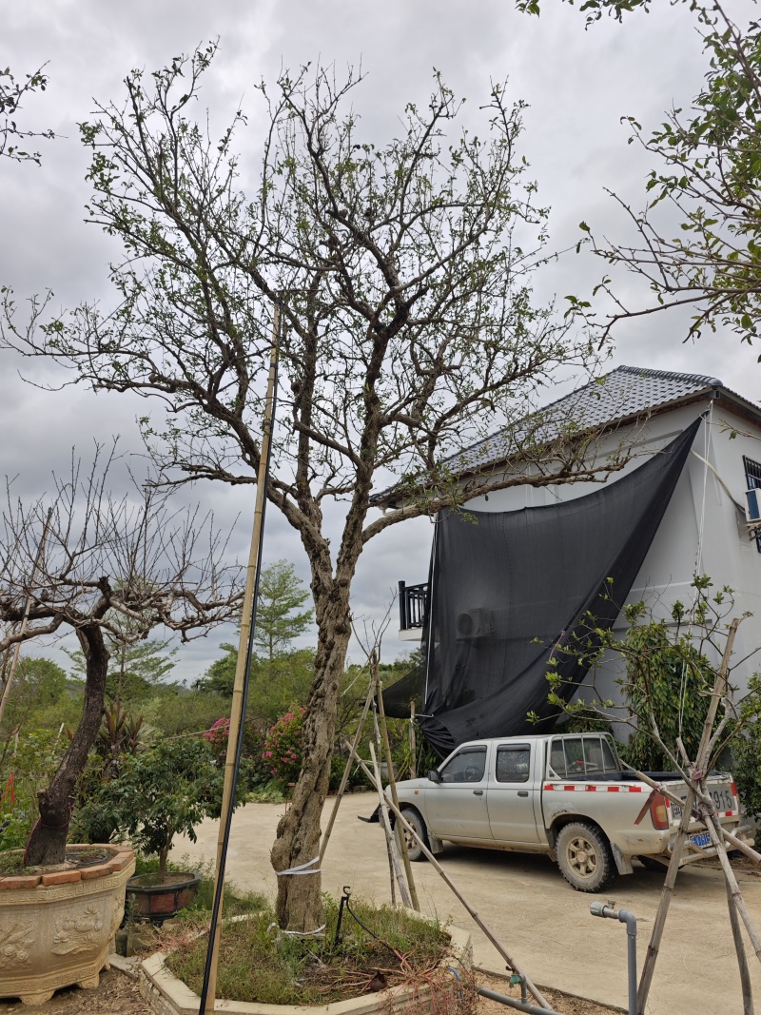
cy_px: 508
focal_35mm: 23
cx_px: 380
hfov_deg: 58.9
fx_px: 674
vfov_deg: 73.9
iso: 50
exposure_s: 1/4992
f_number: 1.6
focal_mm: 6.55
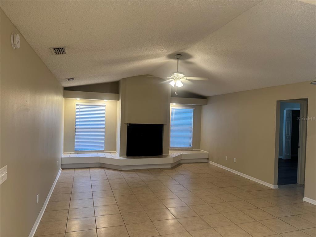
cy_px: 118
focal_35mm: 24
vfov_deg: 56.8
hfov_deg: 71.6
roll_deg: -1.3
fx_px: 219
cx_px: 158
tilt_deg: -0.1
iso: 125
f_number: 1.78
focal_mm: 6.76
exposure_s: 1/60
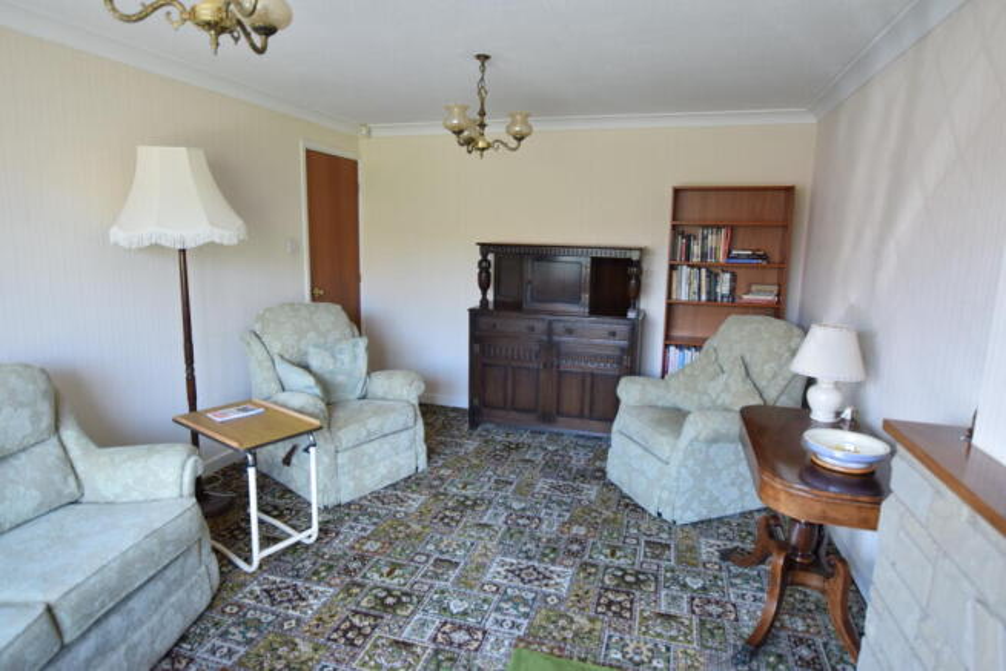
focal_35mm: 21
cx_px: 503
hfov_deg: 81.2
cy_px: 336
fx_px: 587
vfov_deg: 59.5
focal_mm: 14
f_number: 4
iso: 800
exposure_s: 1/60
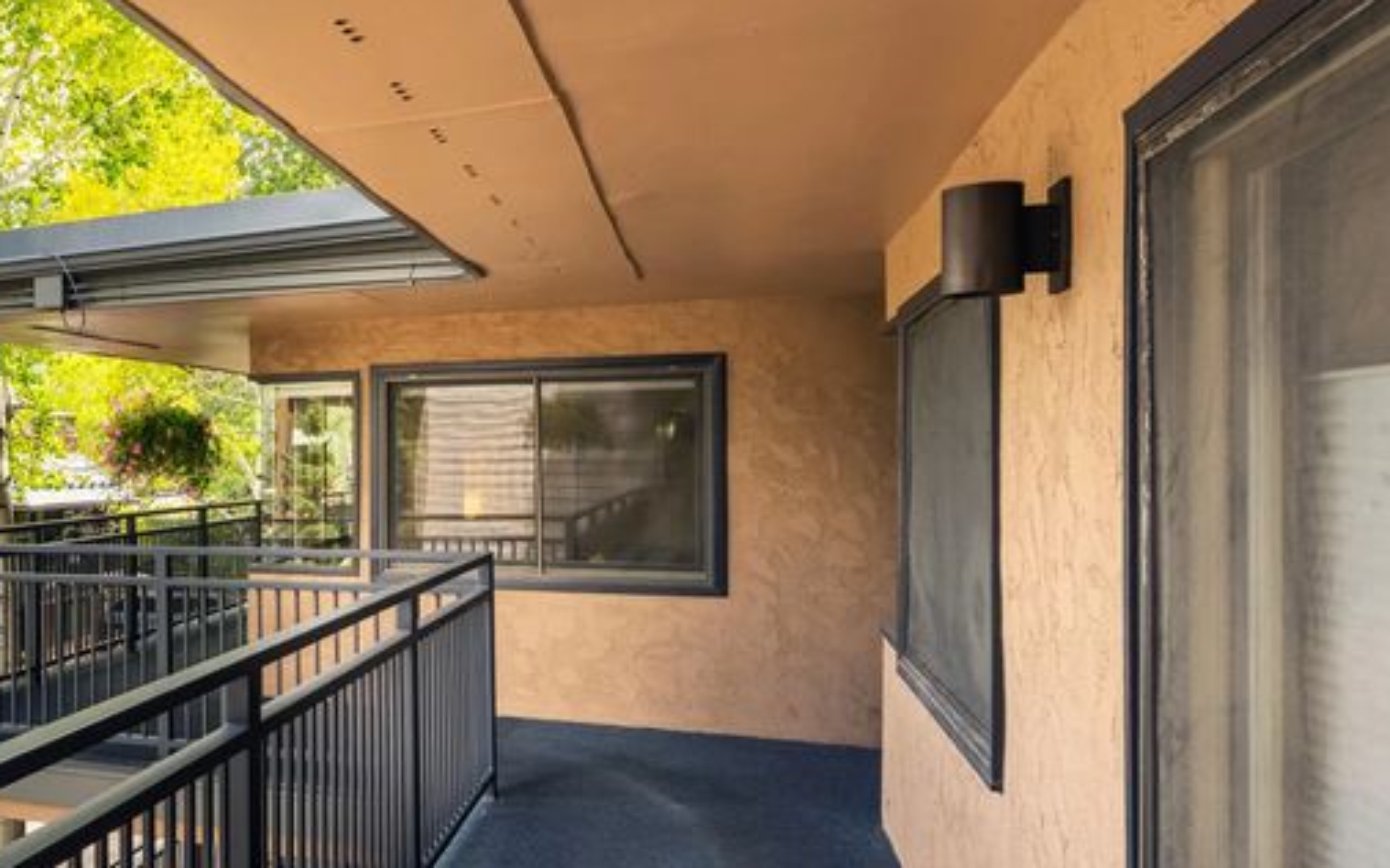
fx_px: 1250
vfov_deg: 38.3
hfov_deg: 51.5
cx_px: 143
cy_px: 446
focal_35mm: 33
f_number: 11
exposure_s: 1/800
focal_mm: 16
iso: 400
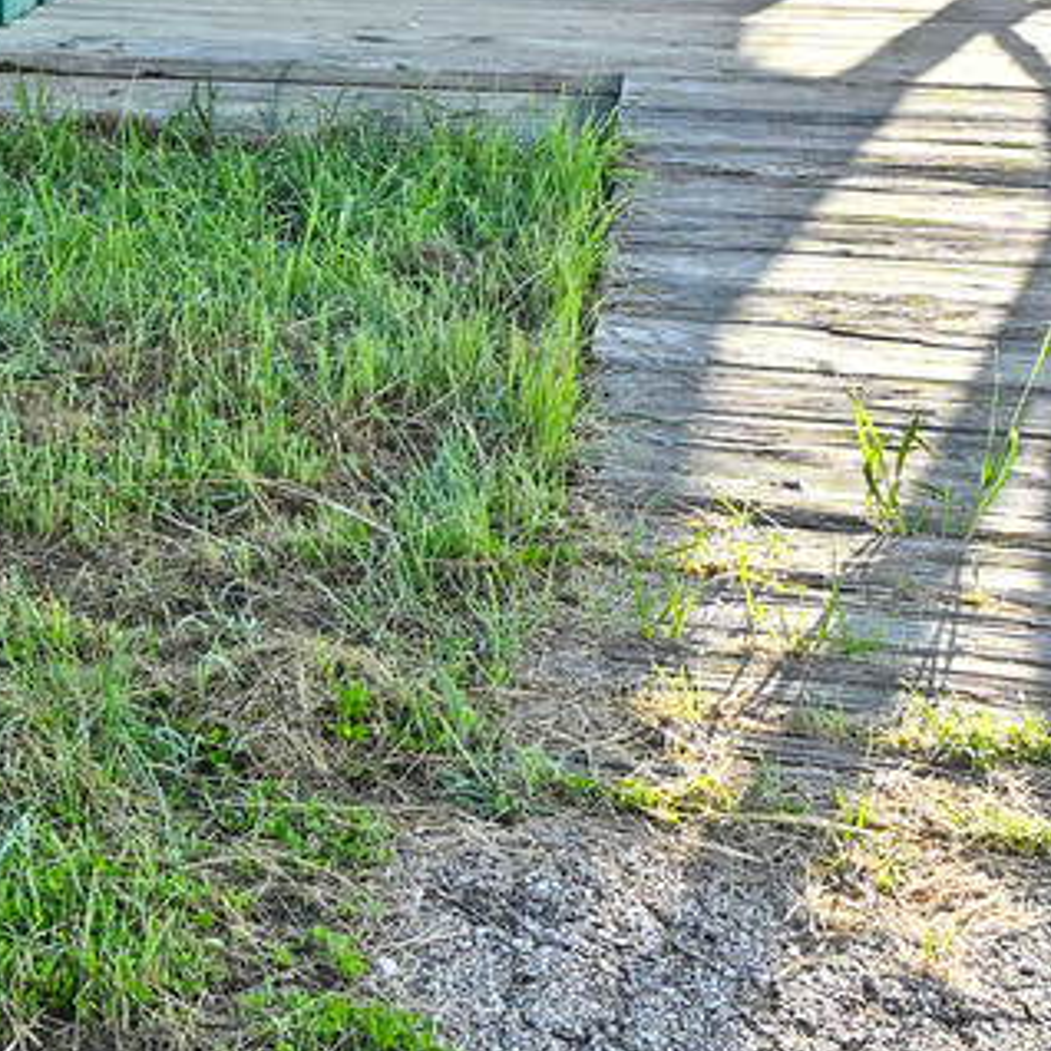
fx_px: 2679
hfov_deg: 21.2
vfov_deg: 21.3
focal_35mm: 78
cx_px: -71
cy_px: -36
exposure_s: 1/125
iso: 64
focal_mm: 12
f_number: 5.6
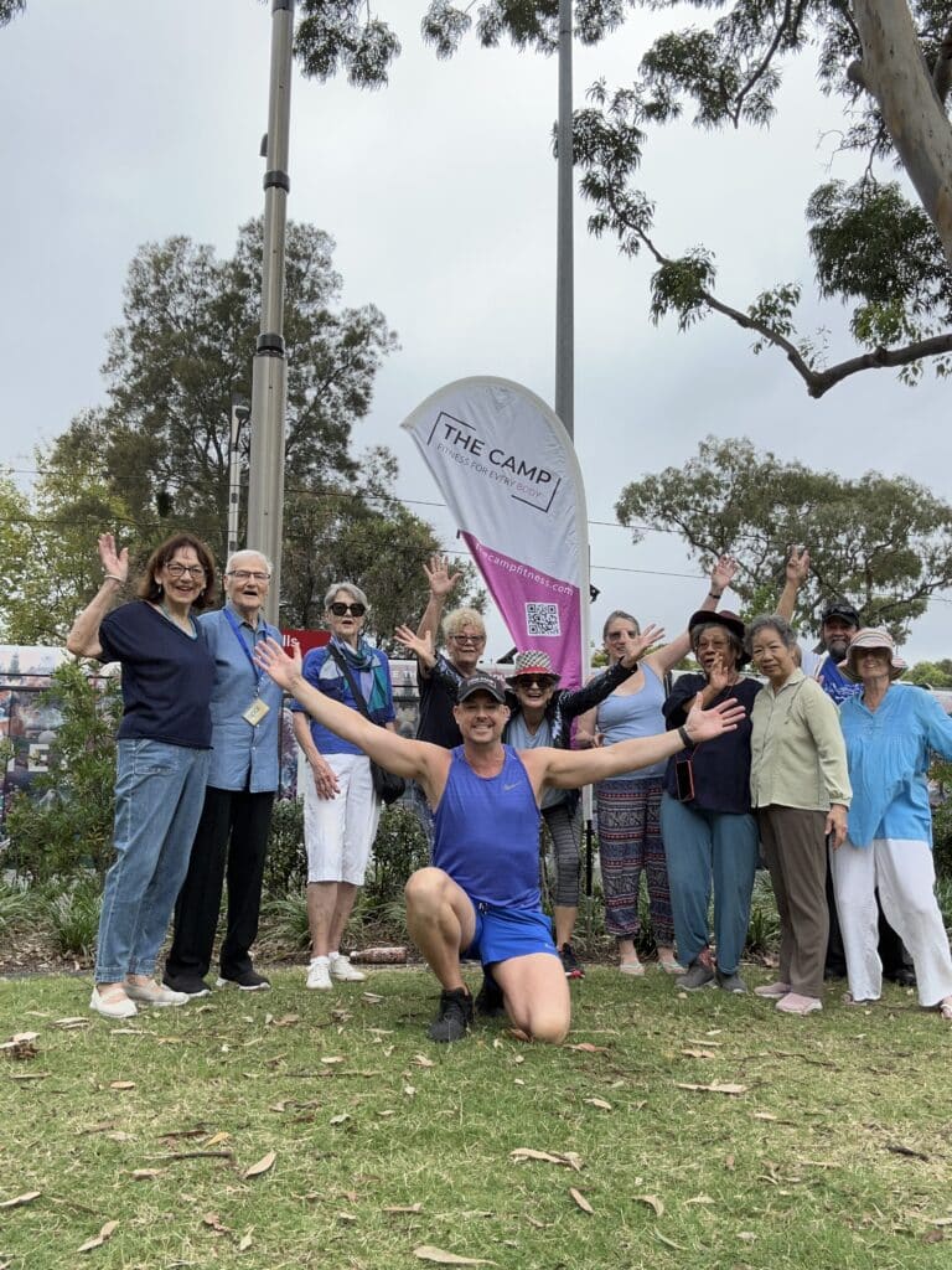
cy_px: 635
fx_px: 1100
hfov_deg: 46.8
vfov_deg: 60.0
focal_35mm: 30
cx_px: 476
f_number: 1.9
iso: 25
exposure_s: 1/285
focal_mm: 2.69
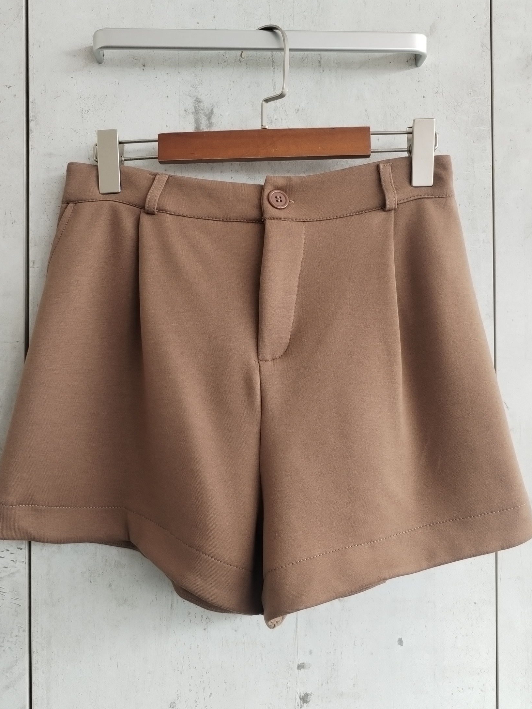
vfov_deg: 56.8
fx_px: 656
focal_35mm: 32
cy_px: 362
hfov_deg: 44.1
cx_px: 255
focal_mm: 4.75
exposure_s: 1/100
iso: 208
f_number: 1.8
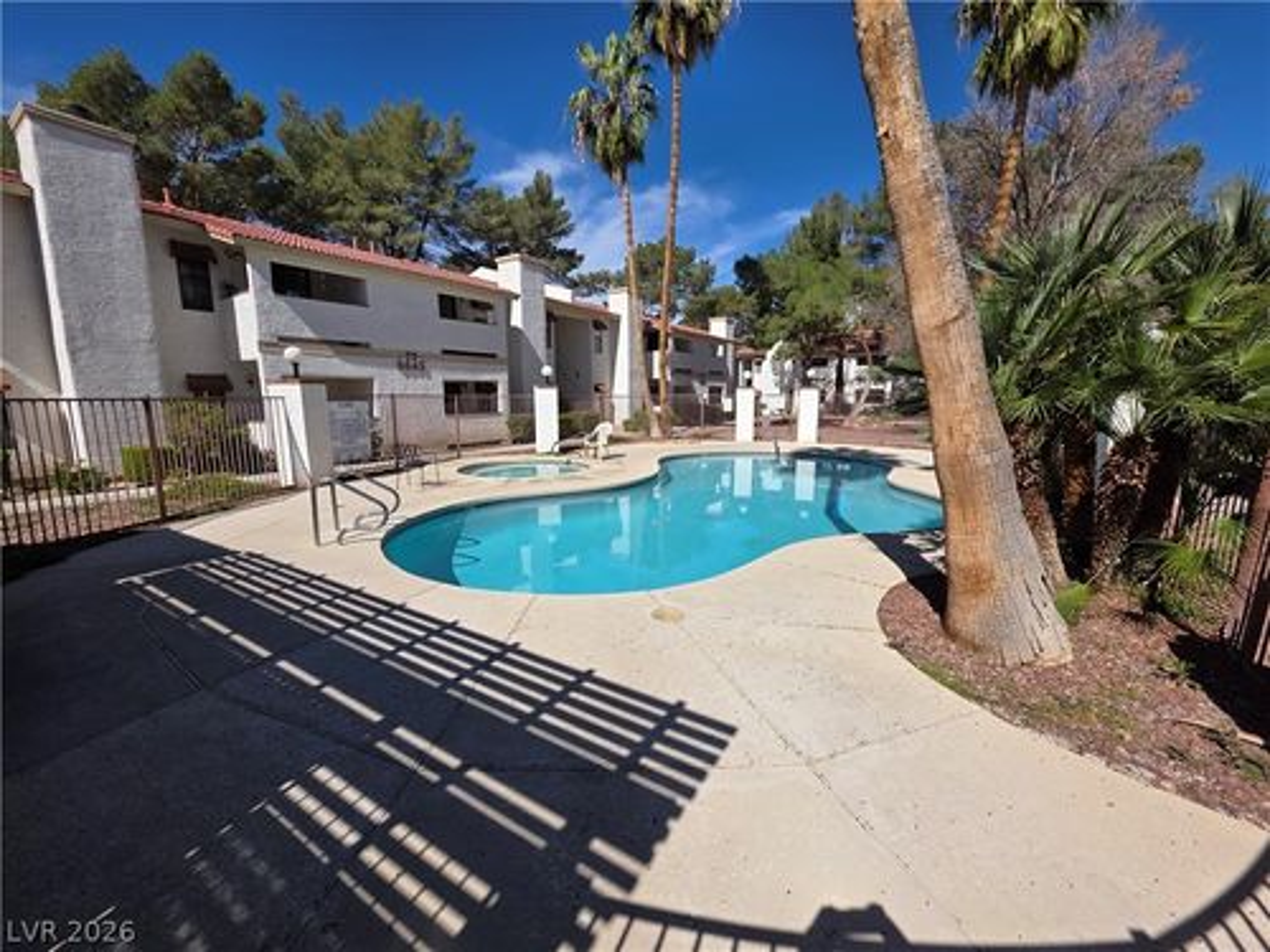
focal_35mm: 13
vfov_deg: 89.9
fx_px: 477
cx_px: 635
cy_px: 476
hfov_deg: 106.2
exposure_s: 1/3427
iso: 40
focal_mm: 2.2
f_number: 1.9
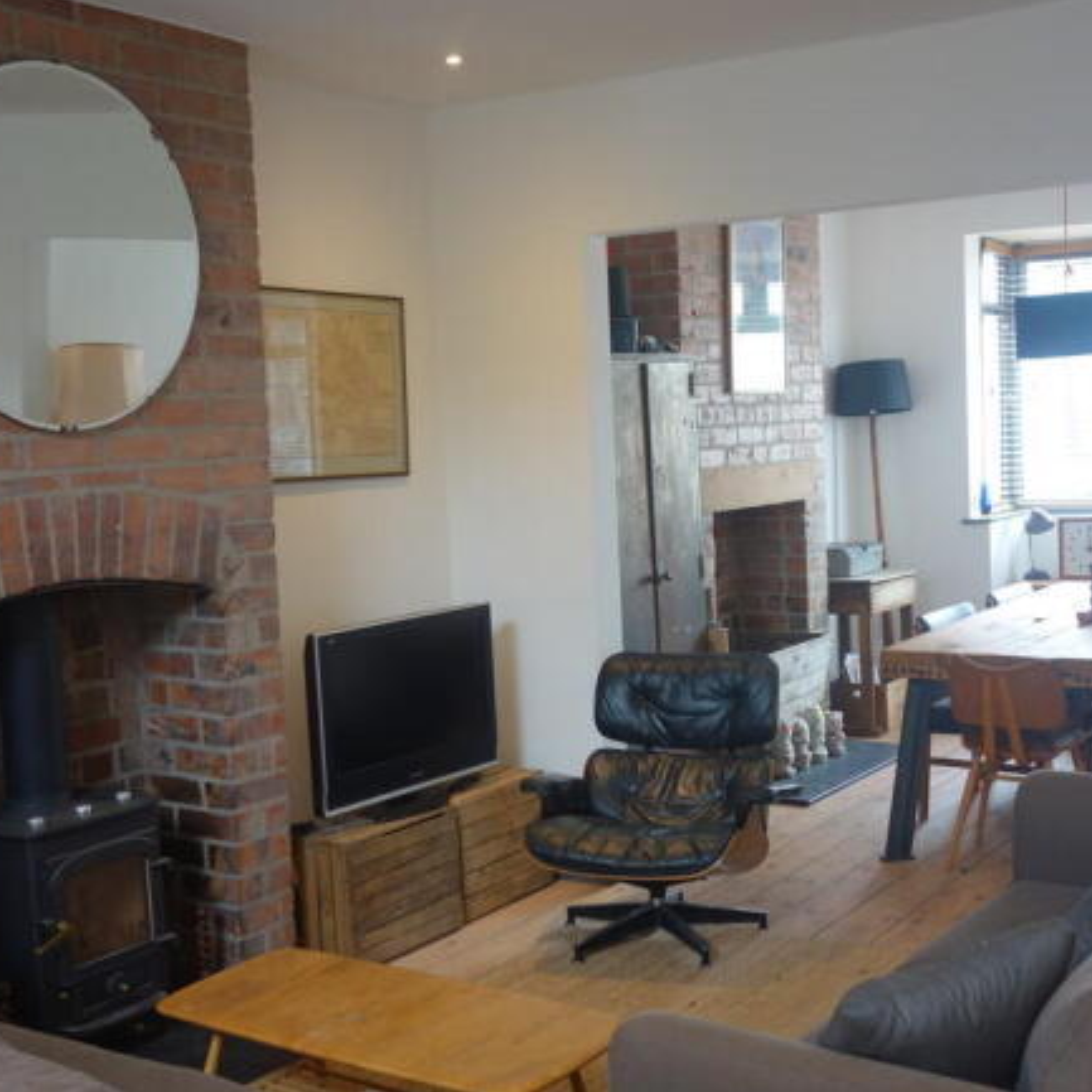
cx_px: 586
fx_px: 1606
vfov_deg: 37.6
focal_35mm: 45
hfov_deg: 37.5
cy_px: 543
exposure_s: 1/40
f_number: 2.8
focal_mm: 12.94
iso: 160
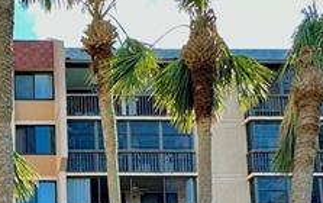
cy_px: 313
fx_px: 599
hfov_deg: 27.3
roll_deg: +0.5
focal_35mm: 68
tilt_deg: +6.1
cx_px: -43
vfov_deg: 17.2
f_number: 2.2
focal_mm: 2.22
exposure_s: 1/221
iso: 40
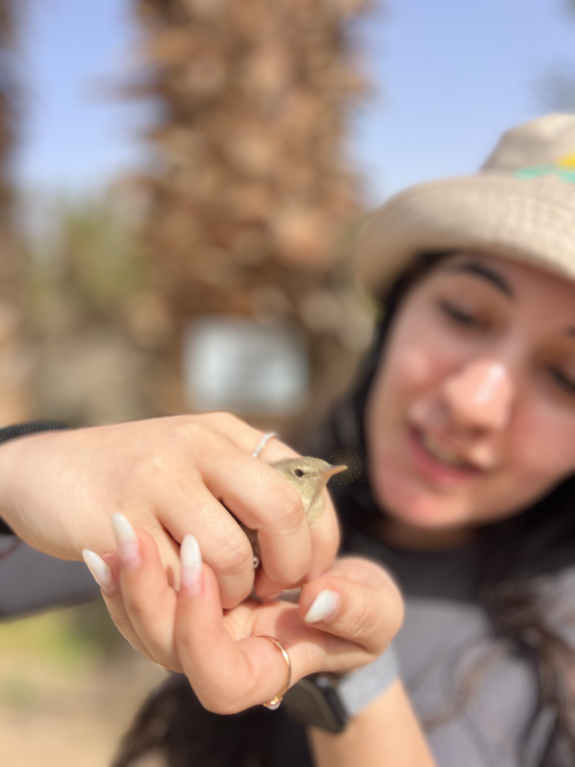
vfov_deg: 67.3
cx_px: 288
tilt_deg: -6.3
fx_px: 576
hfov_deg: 53.1
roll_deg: -1.9
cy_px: 384
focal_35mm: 26
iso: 50
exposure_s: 1/2208
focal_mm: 5.7
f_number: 1.5
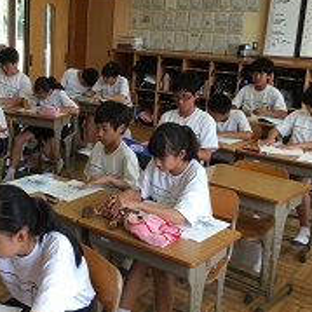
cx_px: 77
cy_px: 134
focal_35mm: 50
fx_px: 510
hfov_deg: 33.3
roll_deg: -1.7
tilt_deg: -13.0
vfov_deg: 34.0
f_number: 2.2
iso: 40
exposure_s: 1/120
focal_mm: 4.15
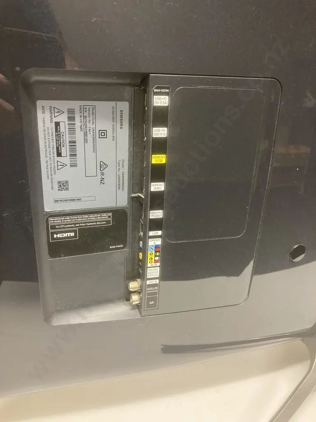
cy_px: 211
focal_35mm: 28
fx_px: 341
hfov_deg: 49.7
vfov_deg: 63.4
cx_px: 158
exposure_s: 1/50
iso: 250
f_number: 1.8
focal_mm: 3.99
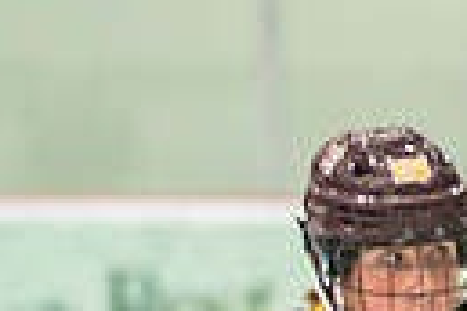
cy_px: 636
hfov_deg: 1.5
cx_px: 323
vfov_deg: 1.0
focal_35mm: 1420
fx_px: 18419
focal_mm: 200
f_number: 2.8
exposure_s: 1/640
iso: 1250
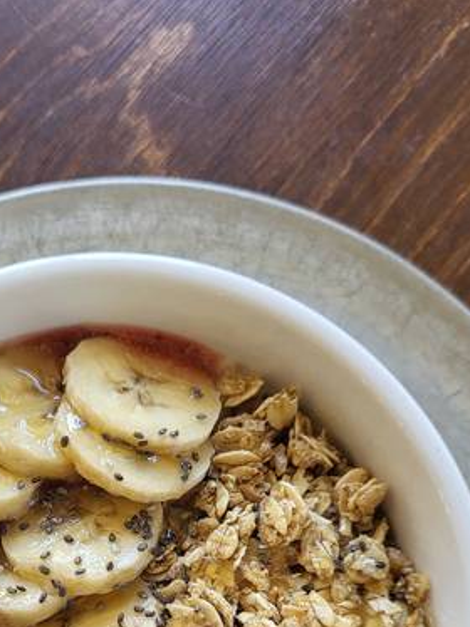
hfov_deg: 28.1
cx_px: 112
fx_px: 924
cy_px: 554
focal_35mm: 51
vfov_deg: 35.5
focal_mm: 5.4
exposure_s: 1/120
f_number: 1.8
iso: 125
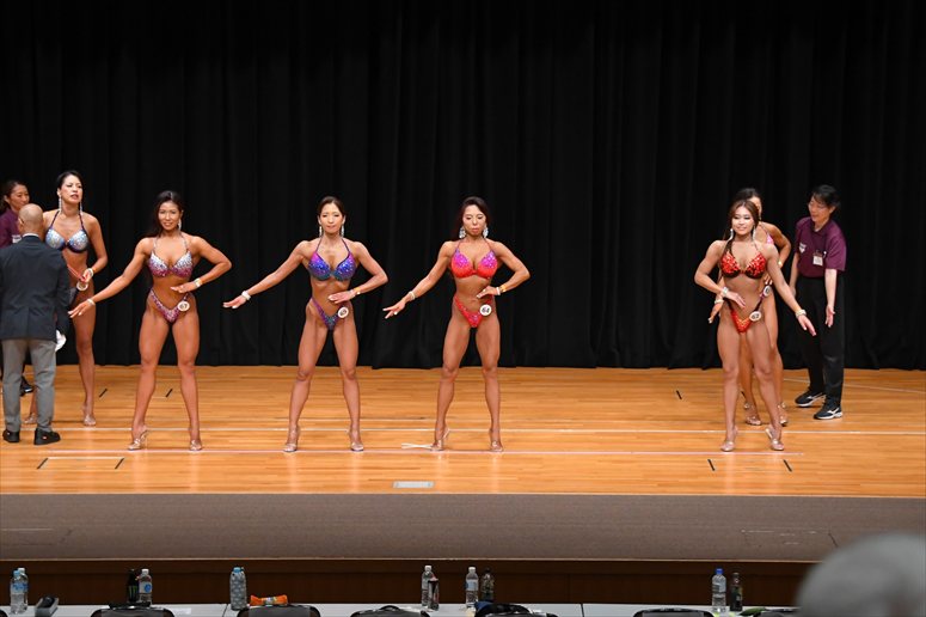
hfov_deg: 16.1
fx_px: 3265
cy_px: 308
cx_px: 463
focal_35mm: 127
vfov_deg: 10.8
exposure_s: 1/400
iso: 3200
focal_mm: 85
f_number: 5.6
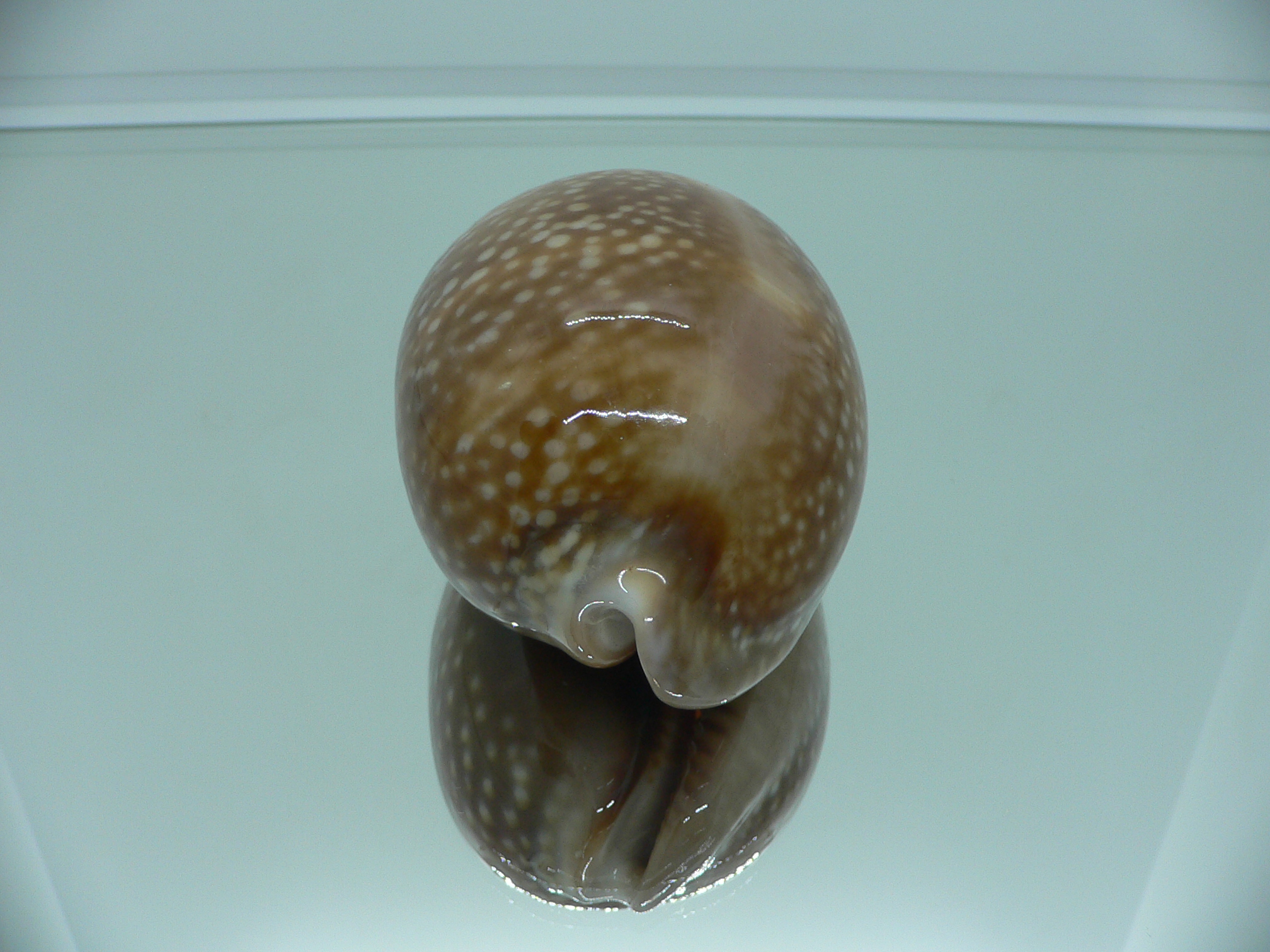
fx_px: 1284
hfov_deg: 52.6
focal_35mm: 35
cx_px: 635
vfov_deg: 40.7
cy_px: 476
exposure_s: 1/60
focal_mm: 4.6
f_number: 2.8
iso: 80
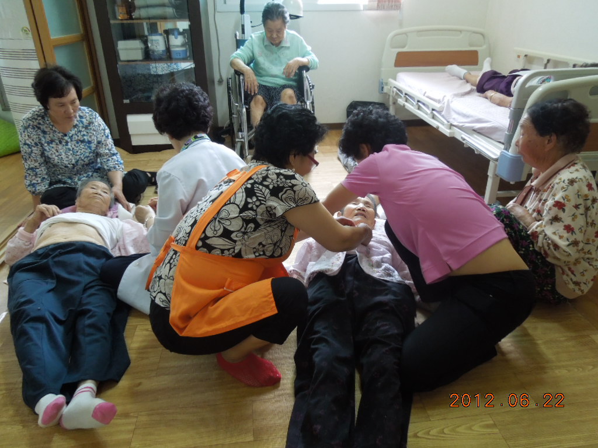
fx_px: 432
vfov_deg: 54.9
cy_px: 224
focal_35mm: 25
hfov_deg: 69.4
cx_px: 299
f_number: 3.3
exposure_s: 1/30
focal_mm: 4.5
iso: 320
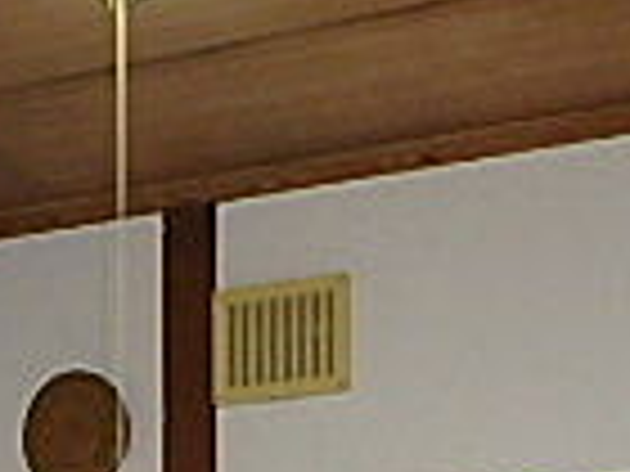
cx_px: 306
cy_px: 1034
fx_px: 1747
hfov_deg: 20.4
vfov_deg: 12.8
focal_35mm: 96
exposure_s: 1/30
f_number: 3.5
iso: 400
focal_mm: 3.7
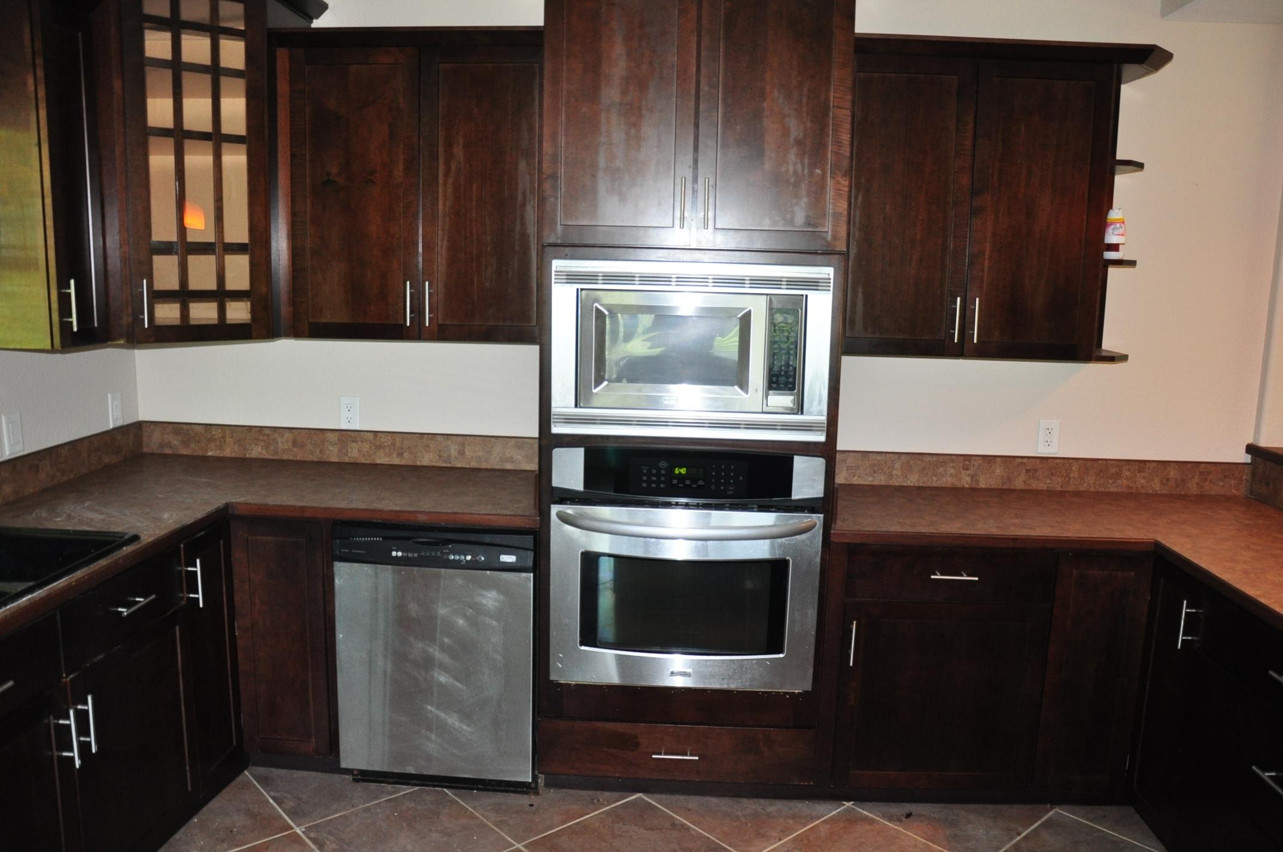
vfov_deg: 47.8
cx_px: 642
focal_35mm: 27
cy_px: 426
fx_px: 961
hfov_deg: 67.4
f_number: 4
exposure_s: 1/60
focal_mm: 18
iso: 800
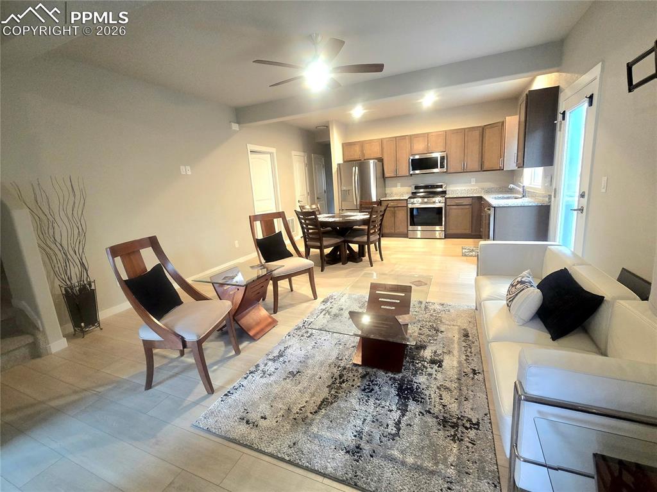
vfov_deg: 89.9
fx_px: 247
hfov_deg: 106.2
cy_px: 246
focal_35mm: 13
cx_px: 328
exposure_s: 1/60.2
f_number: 2.2
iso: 400
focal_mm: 2.2
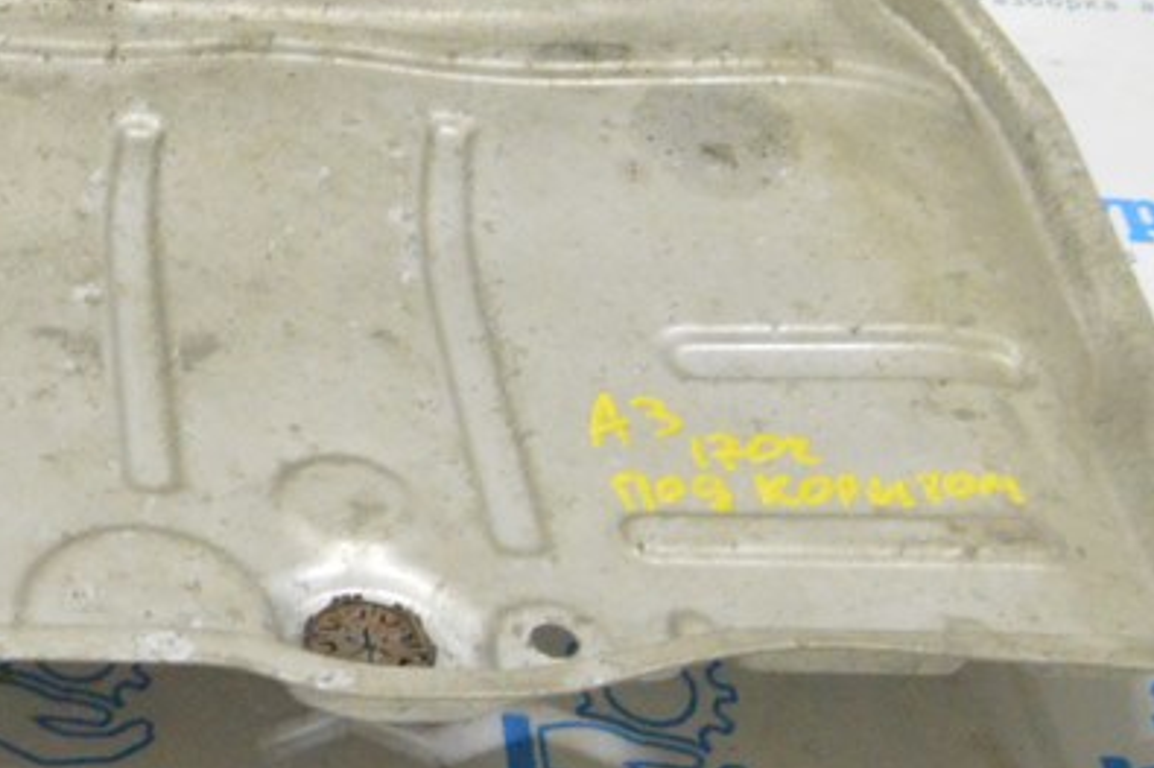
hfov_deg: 26.1
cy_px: 86
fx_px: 2243
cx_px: -196
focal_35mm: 70
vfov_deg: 19.1
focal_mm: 18
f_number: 20
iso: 6400
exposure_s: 1/15
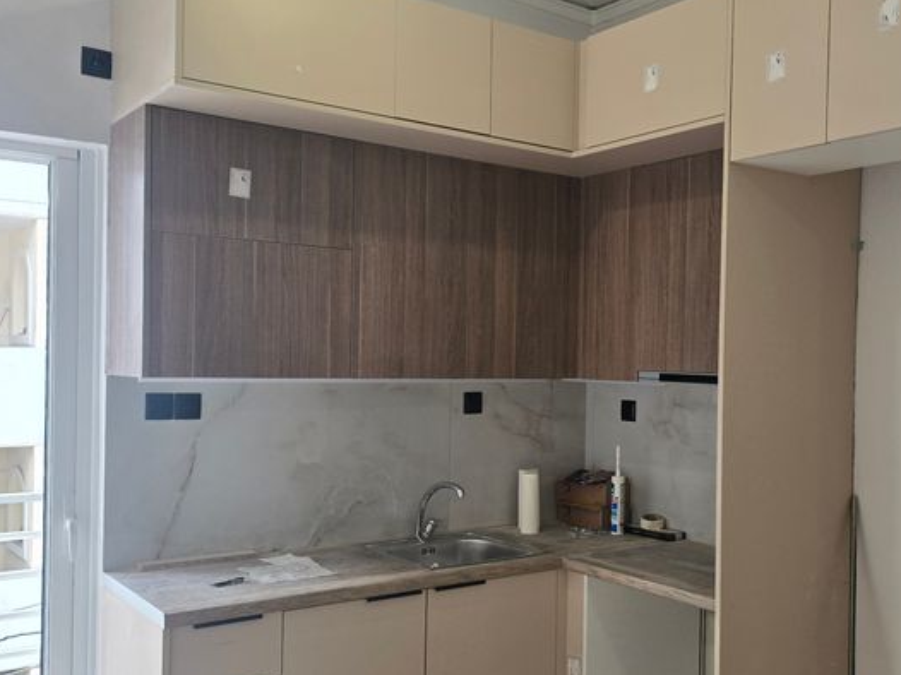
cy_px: 367
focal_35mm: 28
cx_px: 543
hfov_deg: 62.9
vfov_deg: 49.7
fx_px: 728
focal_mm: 6.3
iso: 50
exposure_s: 1/180
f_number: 1.7
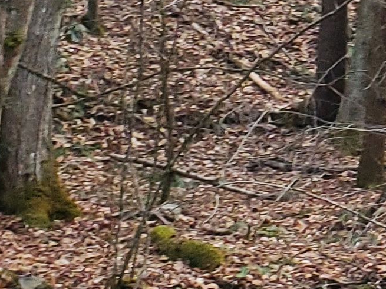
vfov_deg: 9.3
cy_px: 54
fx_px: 1784
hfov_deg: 11.7
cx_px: 616
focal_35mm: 160
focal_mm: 4.3
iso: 200
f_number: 2.4
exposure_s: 1/120
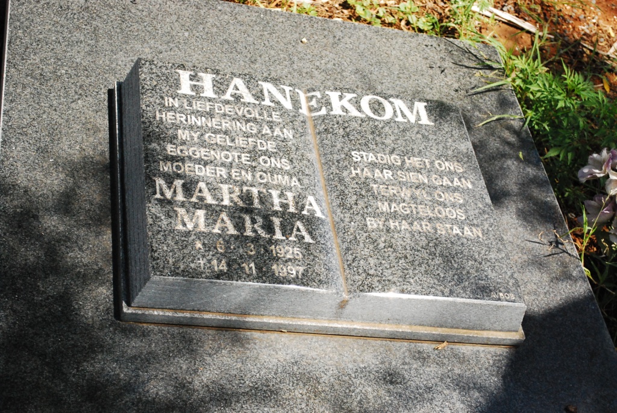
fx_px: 1029
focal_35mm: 60
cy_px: 206
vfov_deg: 22.7
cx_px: 308
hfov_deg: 33.4
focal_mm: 40
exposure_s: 1/4000
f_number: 5.3
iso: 1600
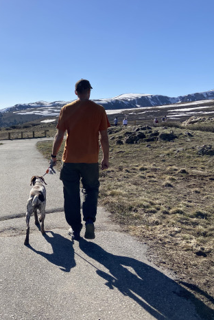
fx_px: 330
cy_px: 159
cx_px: 10
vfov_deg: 51.9
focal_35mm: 37
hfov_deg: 33.4
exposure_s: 1/4608
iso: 32
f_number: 1.8
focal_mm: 4.25
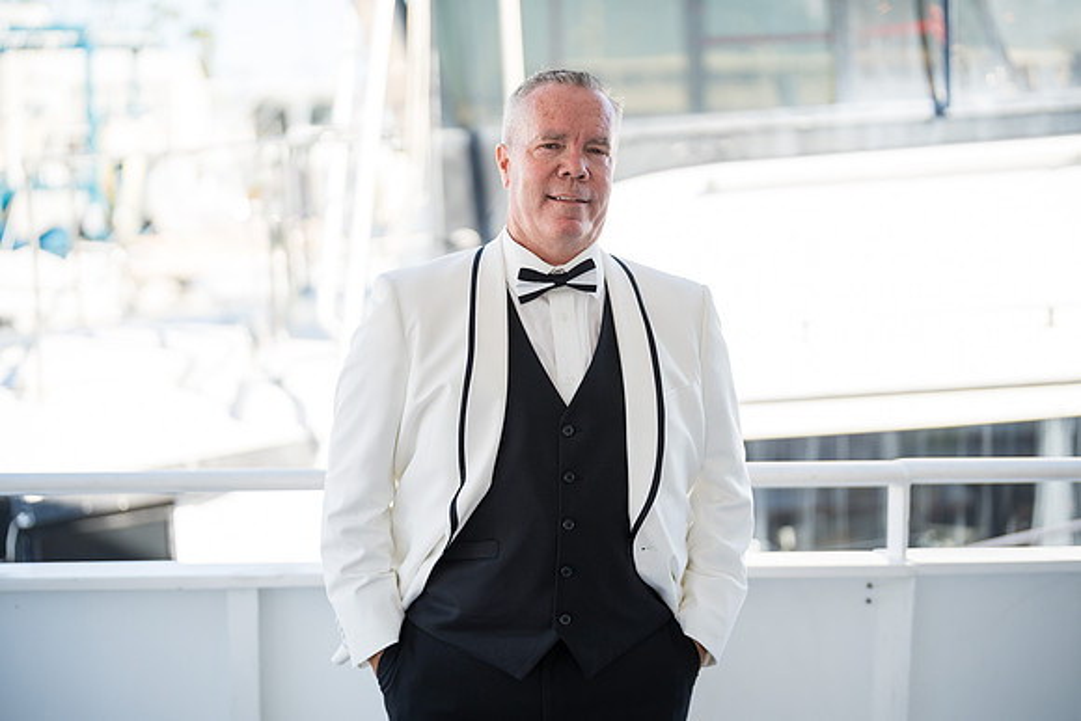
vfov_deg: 27.0
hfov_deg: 39.6
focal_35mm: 50
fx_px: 1502
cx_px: 540
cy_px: 360
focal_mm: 50
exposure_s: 1/1600
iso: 100
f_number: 1.2
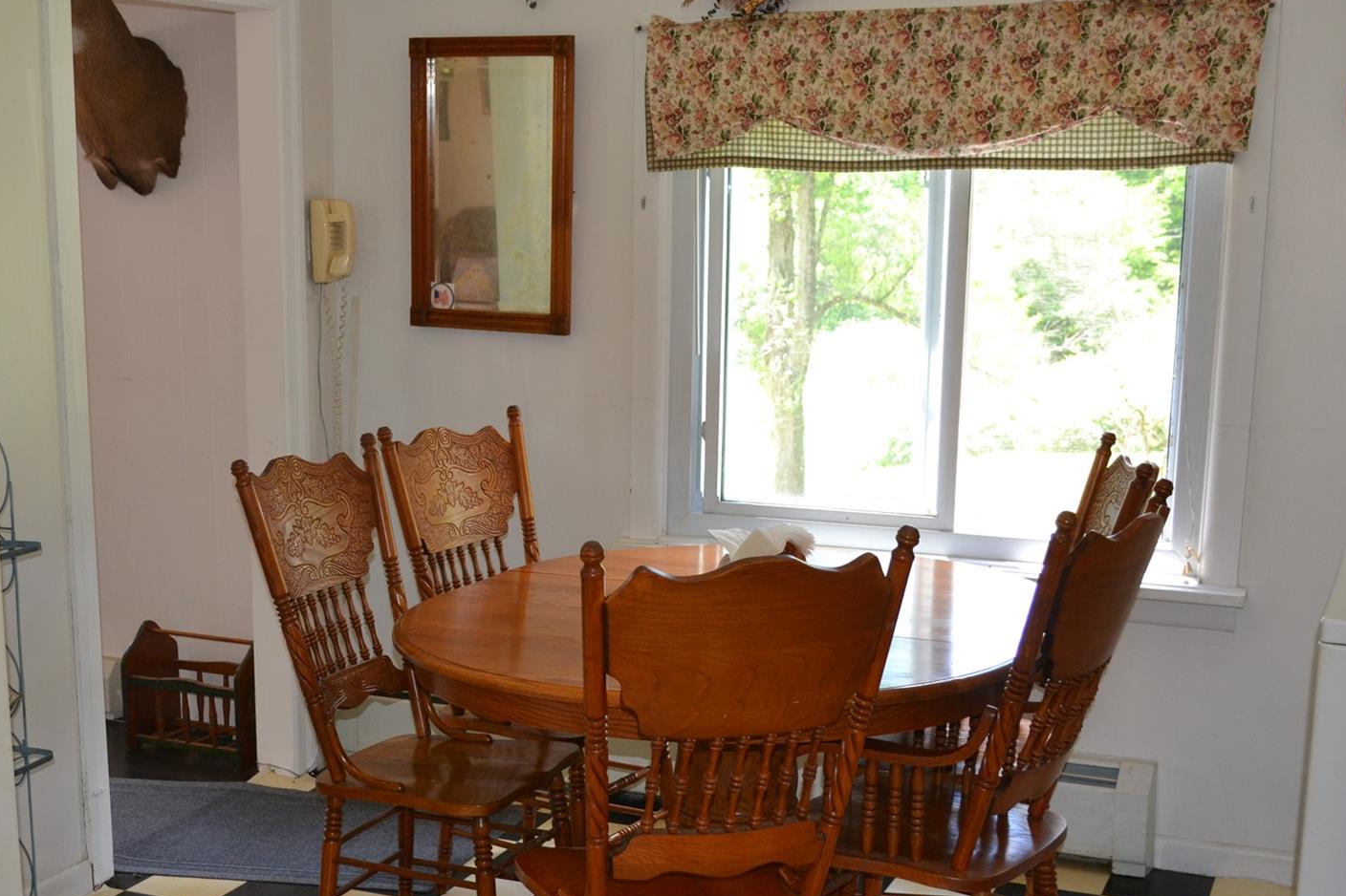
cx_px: 500
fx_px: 1794
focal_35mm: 48
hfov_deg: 40.8
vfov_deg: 27.9
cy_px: 583
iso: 400
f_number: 4
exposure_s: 1/80
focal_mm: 22
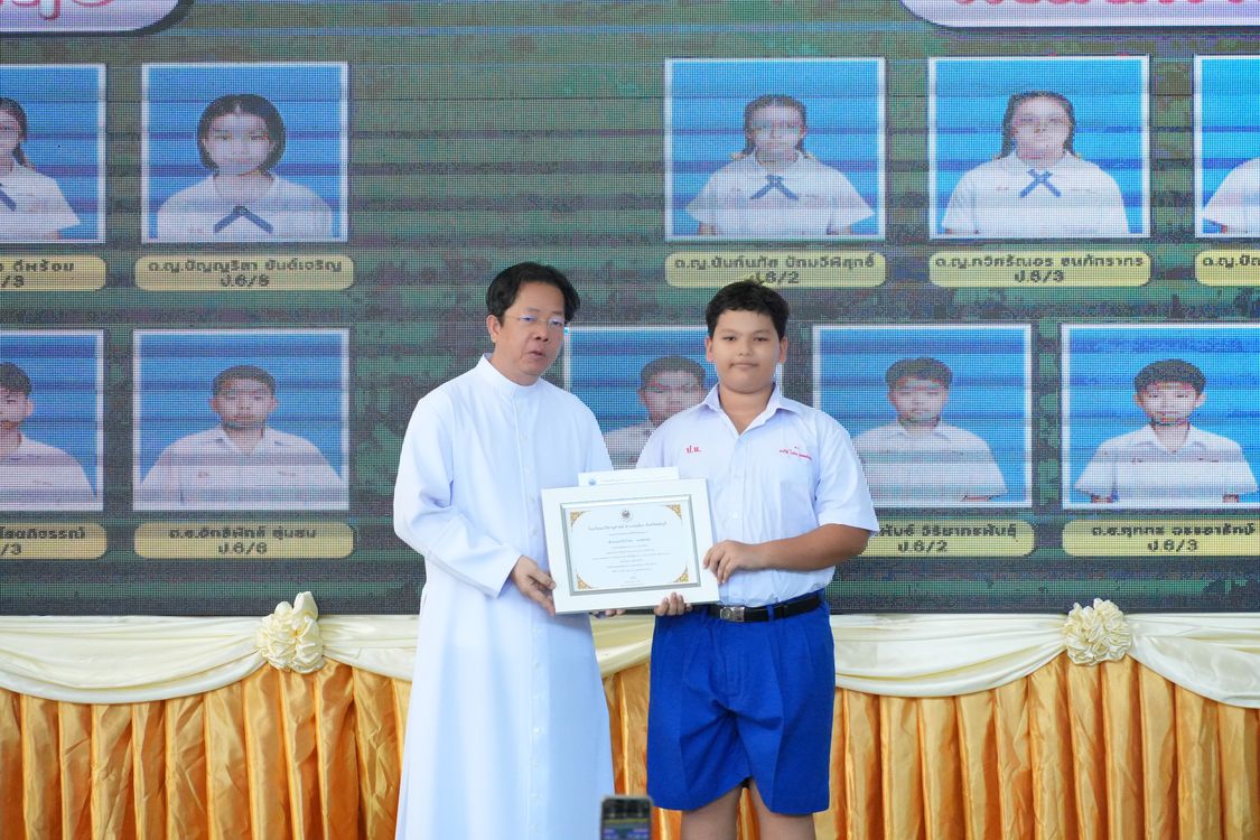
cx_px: 630
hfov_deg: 11.1
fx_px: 6509
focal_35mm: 186
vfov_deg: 7.4
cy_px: 420
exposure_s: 1/640
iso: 6400
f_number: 5.6
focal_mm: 124
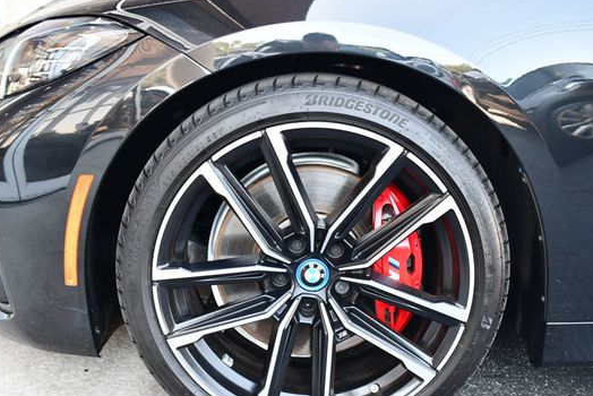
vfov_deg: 30.5
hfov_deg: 44.5
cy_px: 229
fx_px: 725
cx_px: 291
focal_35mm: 44
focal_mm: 18
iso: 800
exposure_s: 1/200
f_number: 3.5
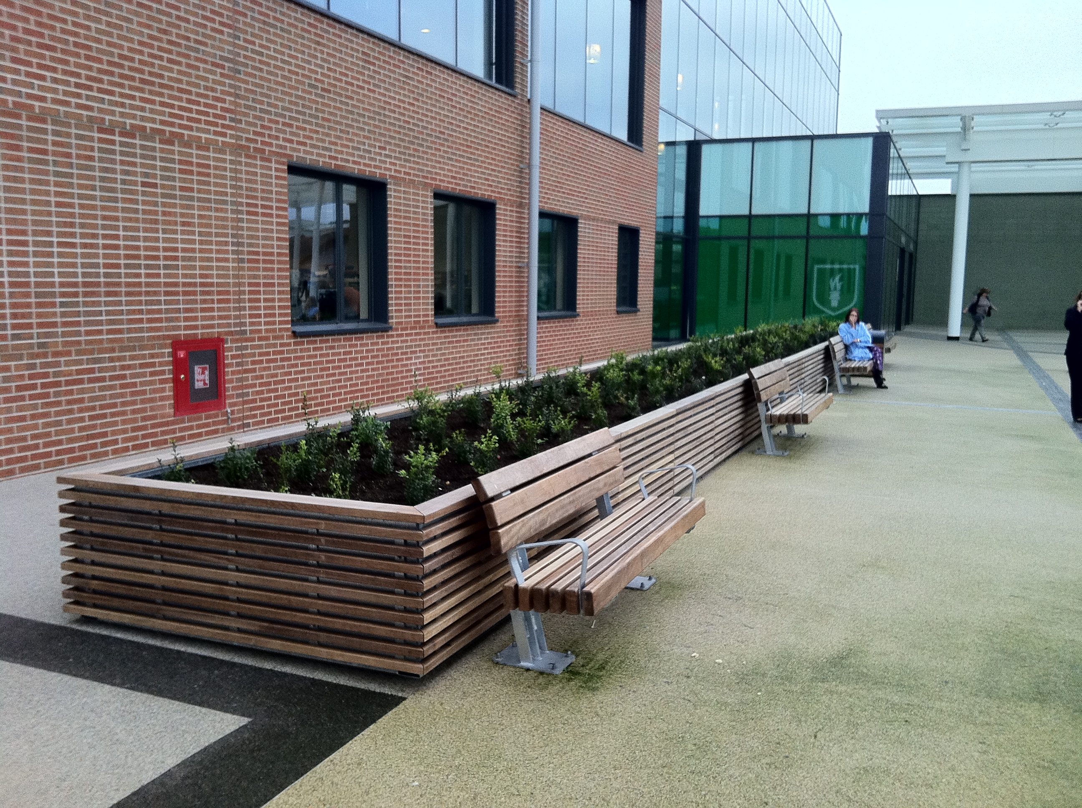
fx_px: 1092
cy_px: 404
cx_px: 541
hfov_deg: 52.7
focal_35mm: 35
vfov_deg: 40.6
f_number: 2.8
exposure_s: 1/120
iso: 125
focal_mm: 3.85
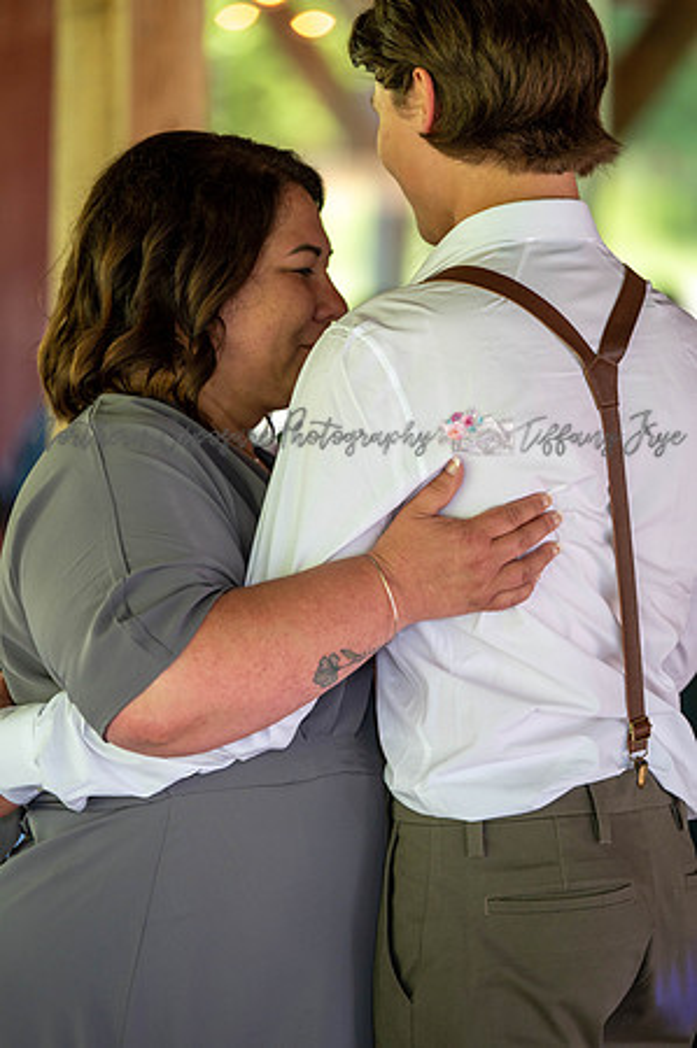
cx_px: 348
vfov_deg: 12.9
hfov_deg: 8.6
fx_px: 4657
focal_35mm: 160
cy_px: 524
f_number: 2.8
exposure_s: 1/250
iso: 900
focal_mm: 160
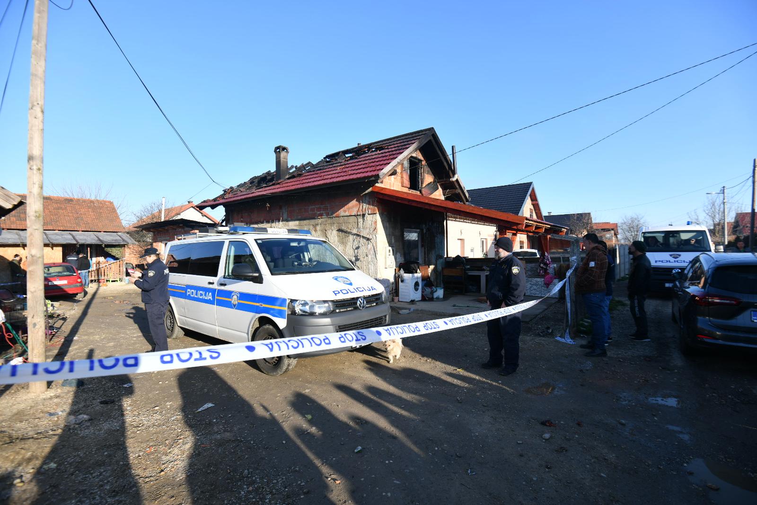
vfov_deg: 73.8
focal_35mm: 16
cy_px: 252
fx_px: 336
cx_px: 378
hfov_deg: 96.7
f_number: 5
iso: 64
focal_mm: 16
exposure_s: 1/250
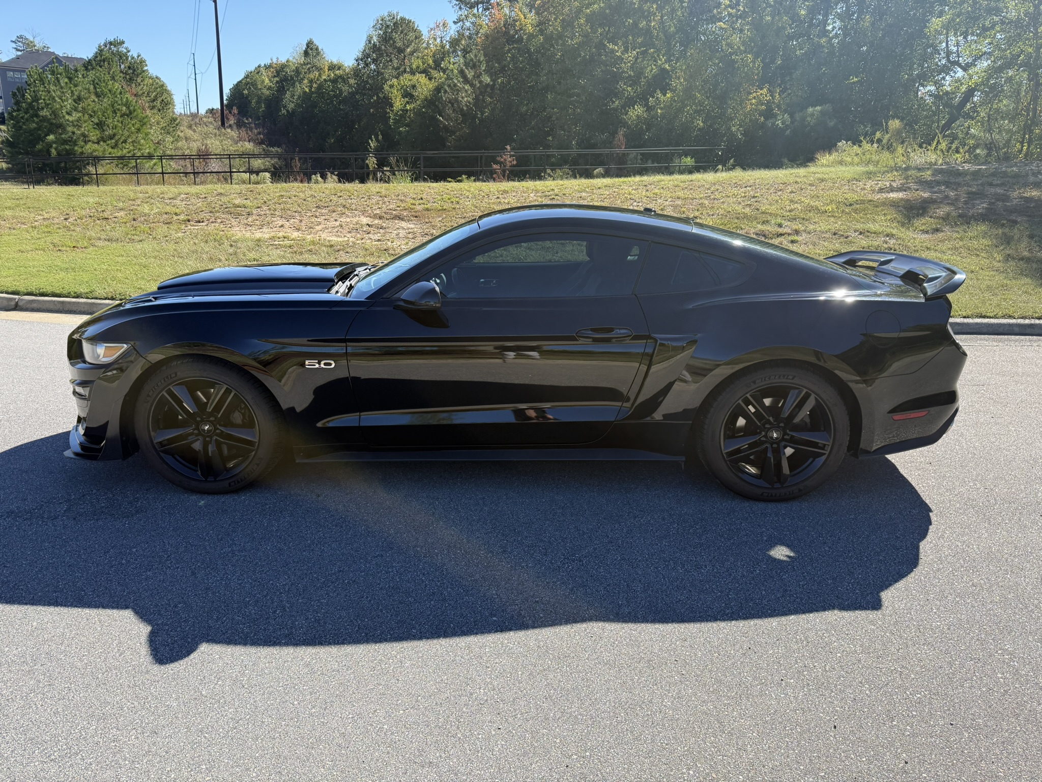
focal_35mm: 24
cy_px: 391
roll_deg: -2.7
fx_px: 722
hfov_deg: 71.6
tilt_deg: -16.7
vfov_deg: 56.8
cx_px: 521
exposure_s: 1/2232
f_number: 1.78
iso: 100
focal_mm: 6.76
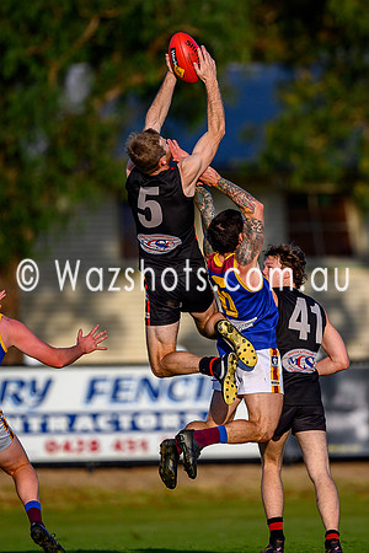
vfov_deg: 2.4
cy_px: 234
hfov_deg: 1.6
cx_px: 255
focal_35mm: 864
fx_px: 13290
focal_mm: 500
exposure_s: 1/2500
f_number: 4
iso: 250
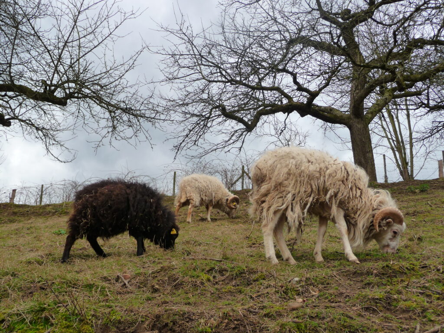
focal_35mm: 43
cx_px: 222
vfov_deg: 33.6
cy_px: 166
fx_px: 552
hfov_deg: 43.9
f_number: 4
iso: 160
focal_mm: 7.1
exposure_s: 1/320
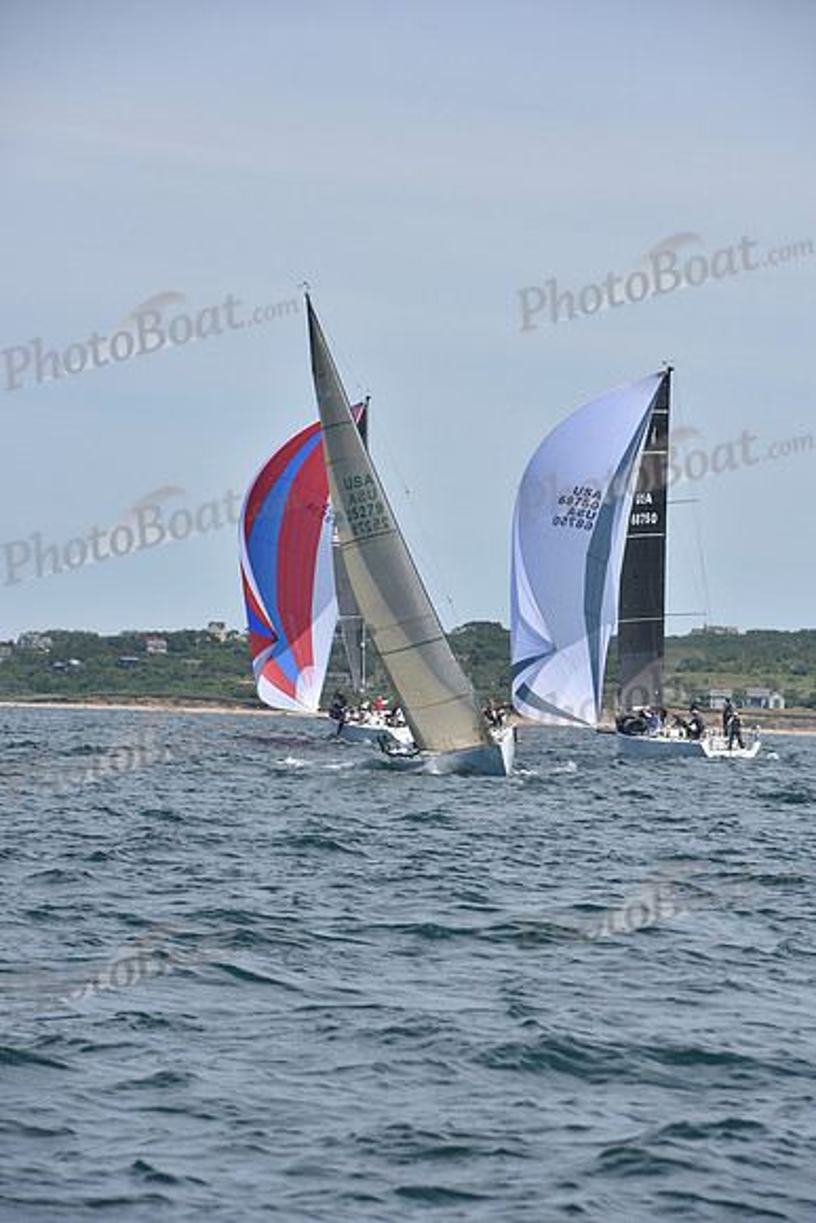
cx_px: 408
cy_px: 612
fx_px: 6795
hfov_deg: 6.9
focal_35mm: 200
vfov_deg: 10.3
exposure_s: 1/800
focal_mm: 200
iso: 250
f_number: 11
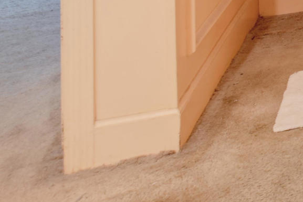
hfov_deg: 14.0
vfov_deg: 13.5
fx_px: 657
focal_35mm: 78
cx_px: 775
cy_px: -262
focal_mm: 10
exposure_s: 1.6
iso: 200
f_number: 10
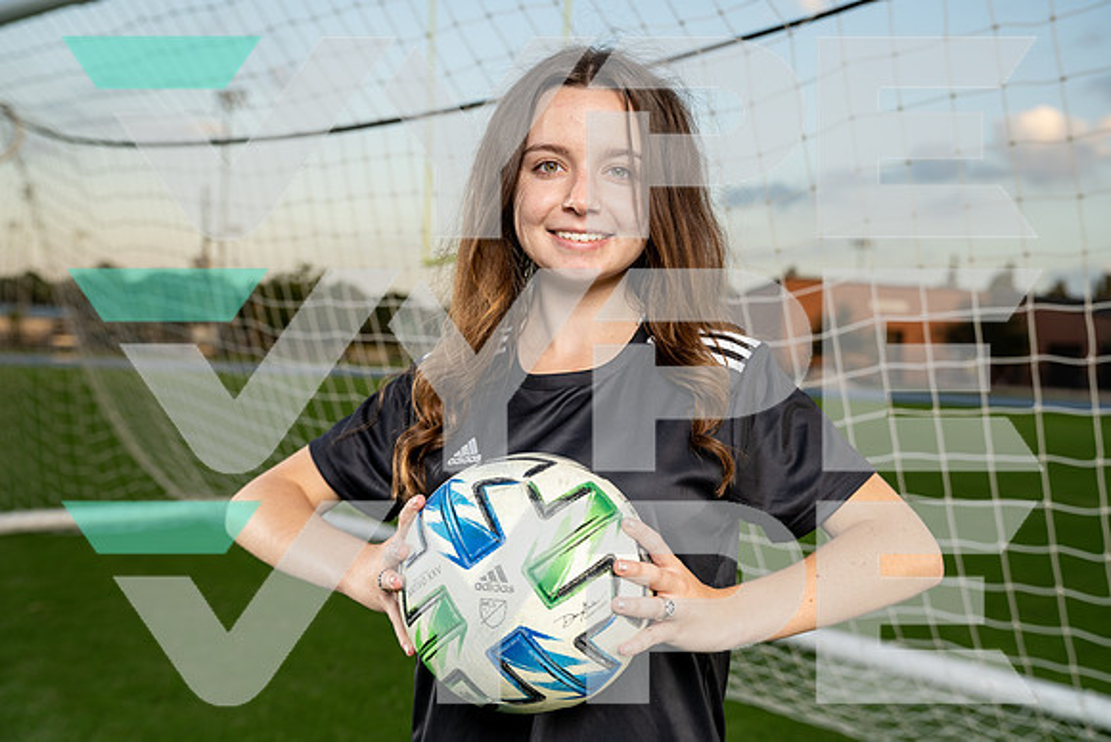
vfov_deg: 33.4
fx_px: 1235
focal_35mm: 40
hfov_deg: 48.4
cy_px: 371
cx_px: 556
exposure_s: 1/250
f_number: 4
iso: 160
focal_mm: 40
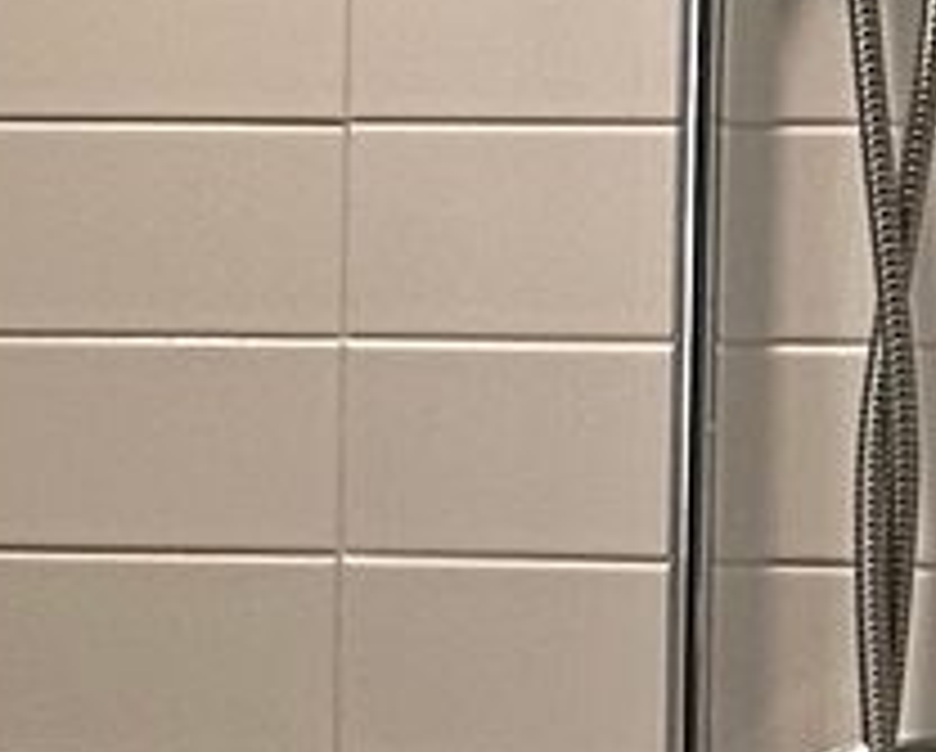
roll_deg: -1.0
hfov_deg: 7.7
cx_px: -855
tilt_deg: -2.0
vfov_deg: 6.5
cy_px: 448
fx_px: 6658
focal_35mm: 240
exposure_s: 1/60
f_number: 1.78
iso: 200
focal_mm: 6.86
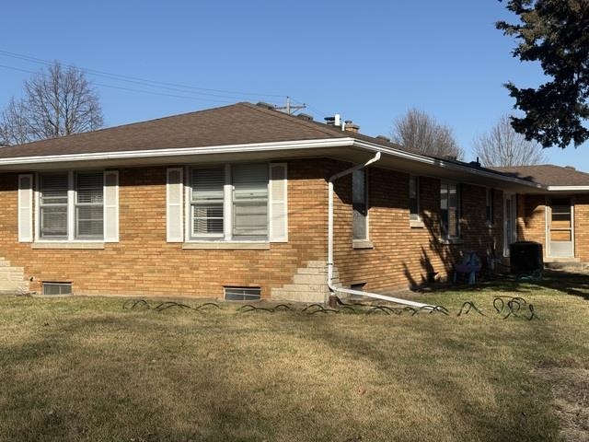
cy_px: 221
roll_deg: +0.7
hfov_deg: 39.7
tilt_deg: +1.7
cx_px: 294
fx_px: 817
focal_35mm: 48
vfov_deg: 30.3
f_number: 1.78
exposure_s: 1/6536
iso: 64
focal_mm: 6.76
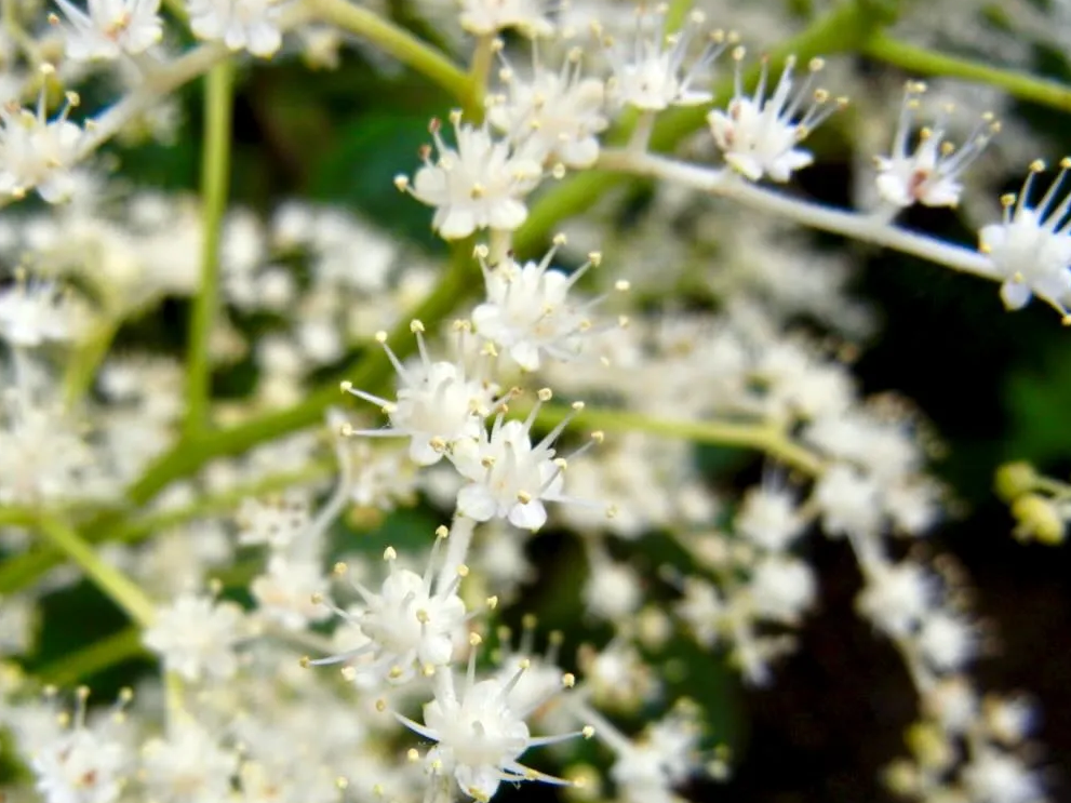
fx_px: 959
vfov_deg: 45.4
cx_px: 548
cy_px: 409
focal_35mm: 31
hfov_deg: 58.4
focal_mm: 5.4
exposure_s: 1/360
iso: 160
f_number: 3.5
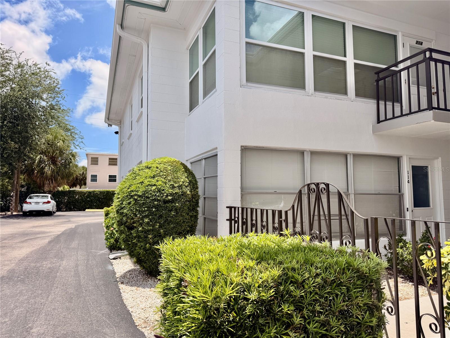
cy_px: 169
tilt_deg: +5.1
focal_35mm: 24
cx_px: 225
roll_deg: +0.6
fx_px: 312
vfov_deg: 56.8
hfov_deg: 71.6
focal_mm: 6.76
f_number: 1.78
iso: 80
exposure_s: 1/4405
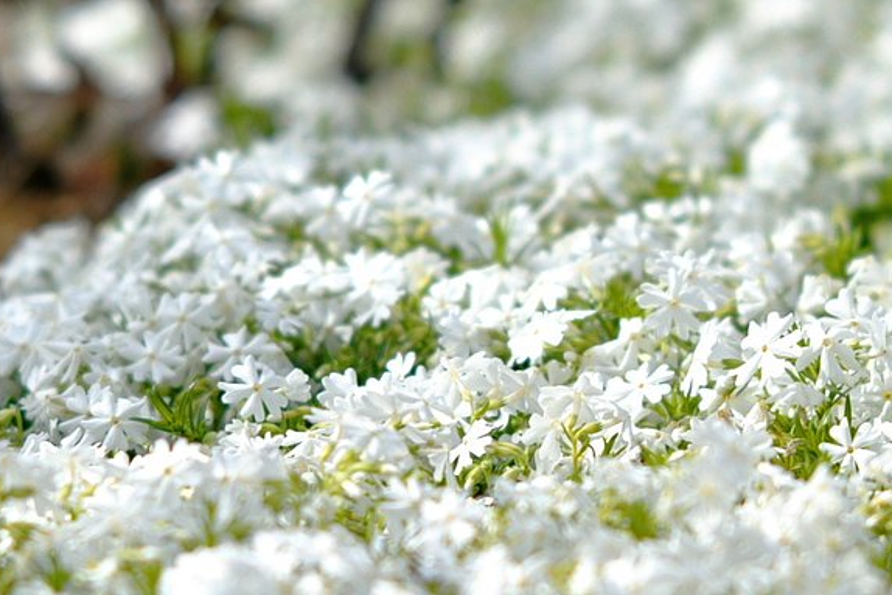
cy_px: 355
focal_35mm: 282
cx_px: 698
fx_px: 6989
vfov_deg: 4.9
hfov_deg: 7.3
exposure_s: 1/1500
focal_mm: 105
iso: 100
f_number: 4
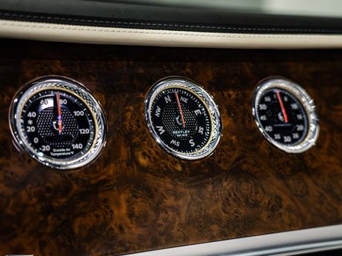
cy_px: 131
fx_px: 721
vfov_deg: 20.2
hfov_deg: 26.7
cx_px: 178
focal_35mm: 73
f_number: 4
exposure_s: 1/125
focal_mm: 55
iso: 1600
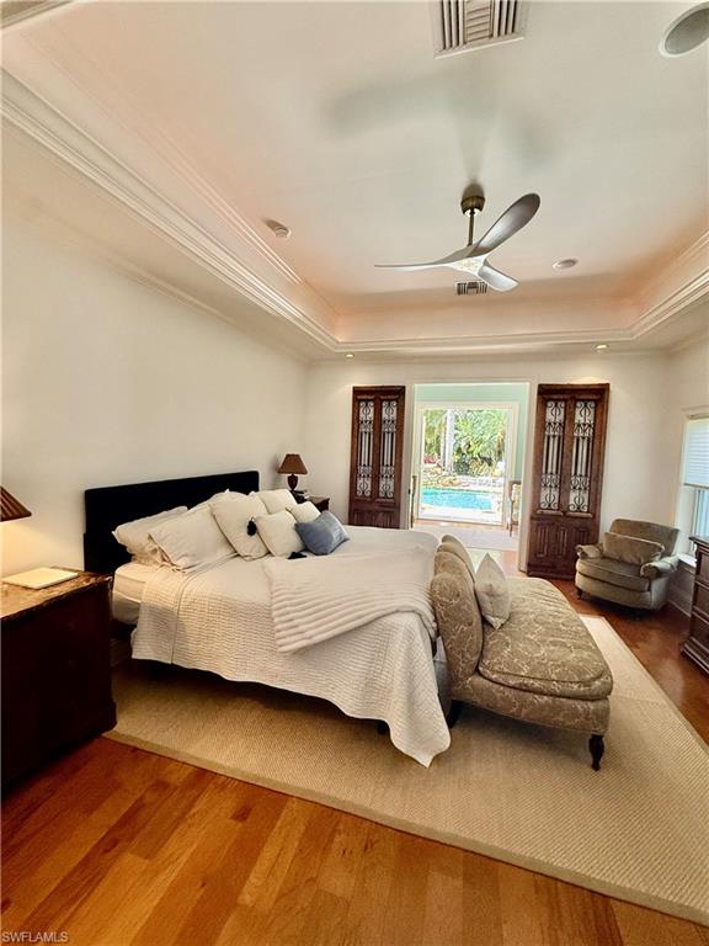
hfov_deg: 85.7
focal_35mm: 14
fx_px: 382
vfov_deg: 102.1
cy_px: 473
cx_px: 354
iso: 200
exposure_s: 1/120
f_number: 2.2
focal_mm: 2.22
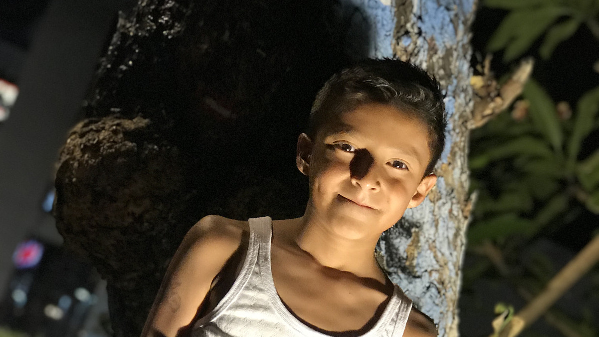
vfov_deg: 14.1
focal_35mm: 83
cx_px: 300
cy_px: 398
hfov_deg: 25.6
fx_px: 1318
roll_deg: -21.3
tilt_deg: +2.3
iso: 250
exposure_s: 1/60
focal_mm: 6.6
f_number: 2.8
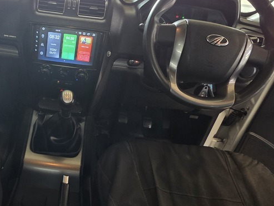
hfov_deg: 61.4
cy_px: 99
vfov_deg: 51.4
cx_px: 67
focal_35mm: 27
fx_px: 214
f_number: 2.2
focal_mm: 2.2
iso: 320
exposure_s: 1/50
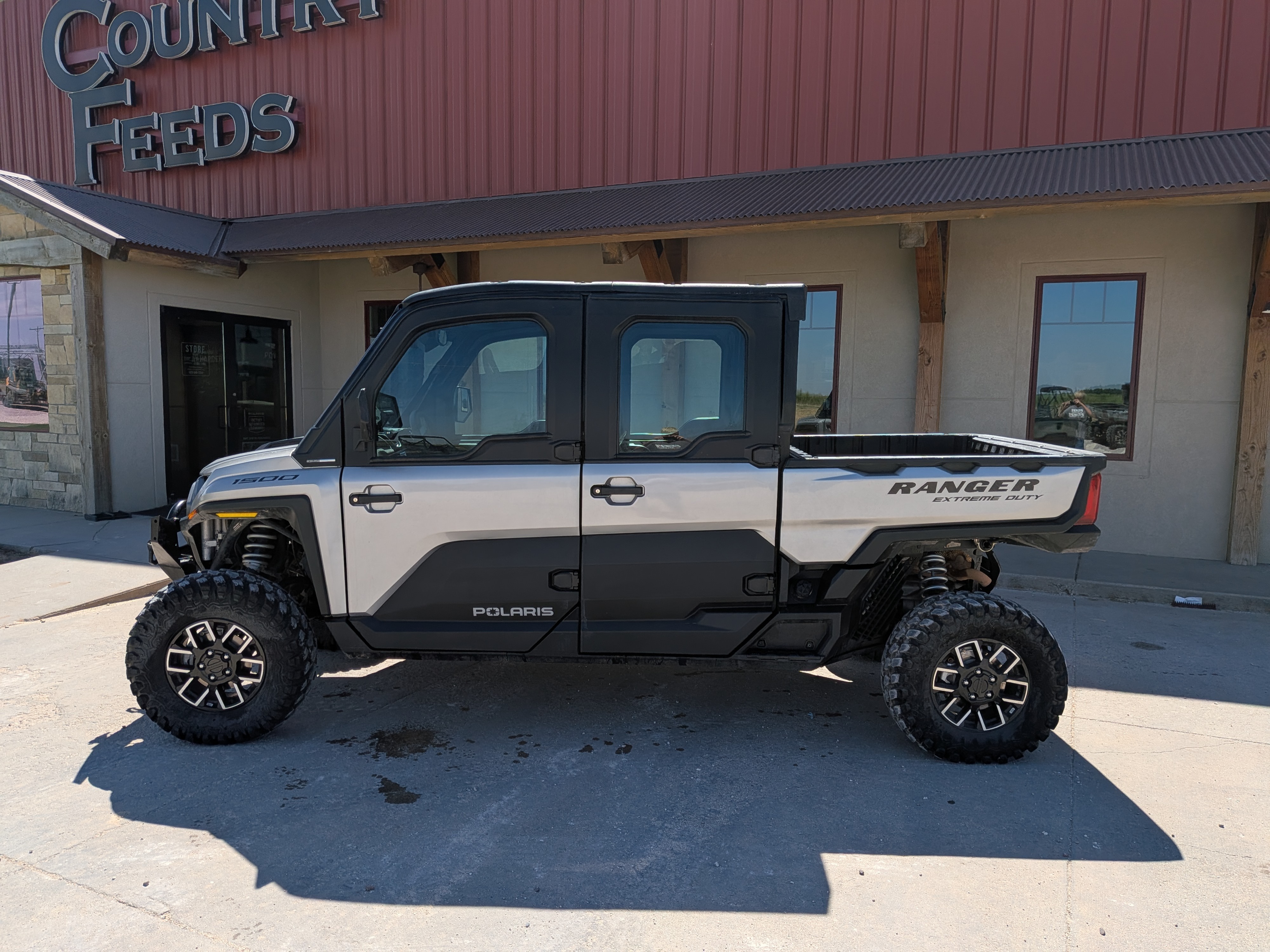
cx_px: 635
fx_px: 881
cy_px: 476
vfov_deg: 56.8
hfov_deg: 71.6
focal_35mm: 24
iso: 27
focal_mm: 4.53
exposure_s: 1/1337
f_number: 1.7
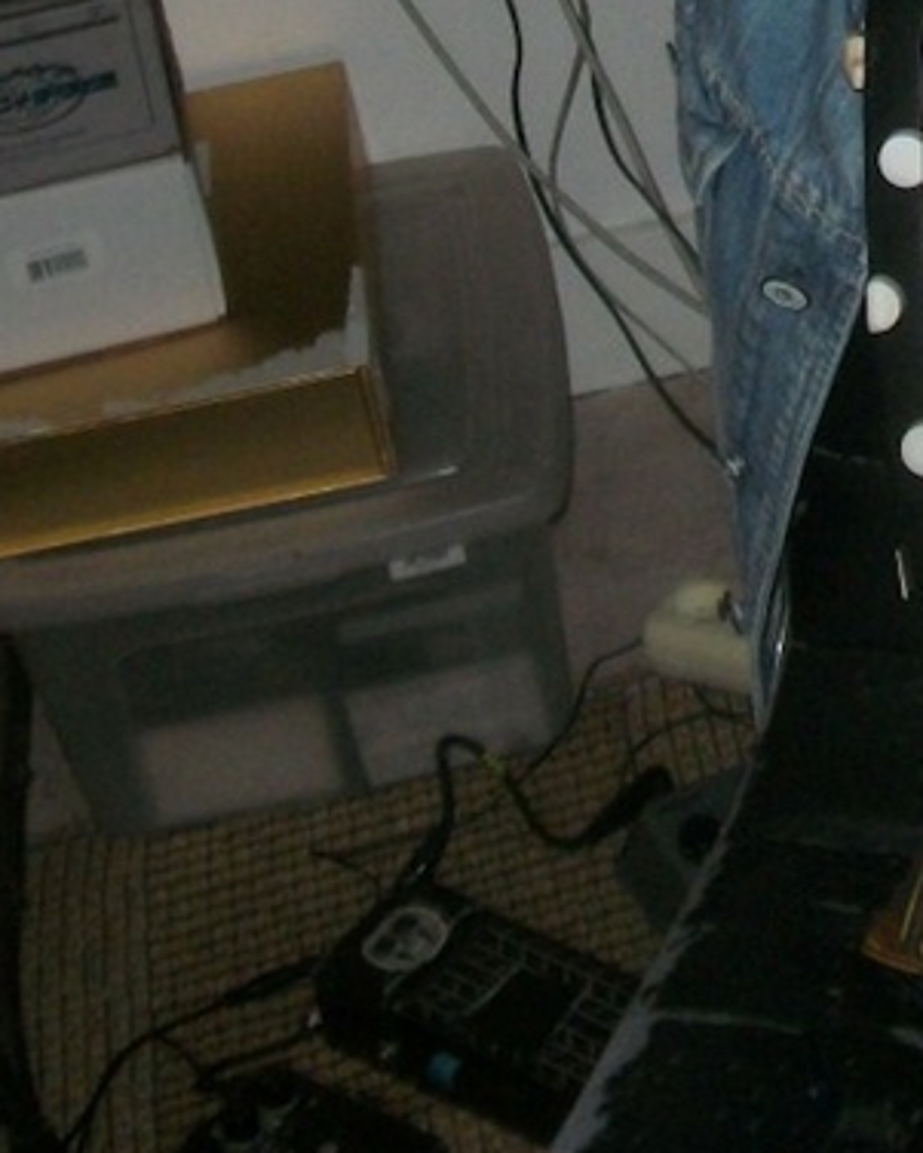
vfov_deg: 16.3
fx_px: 3720
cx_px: 1227
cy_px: -518
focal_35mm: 109
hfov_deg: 13.6
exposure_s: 1/30
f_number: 3.1
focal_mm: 6.3
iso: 160
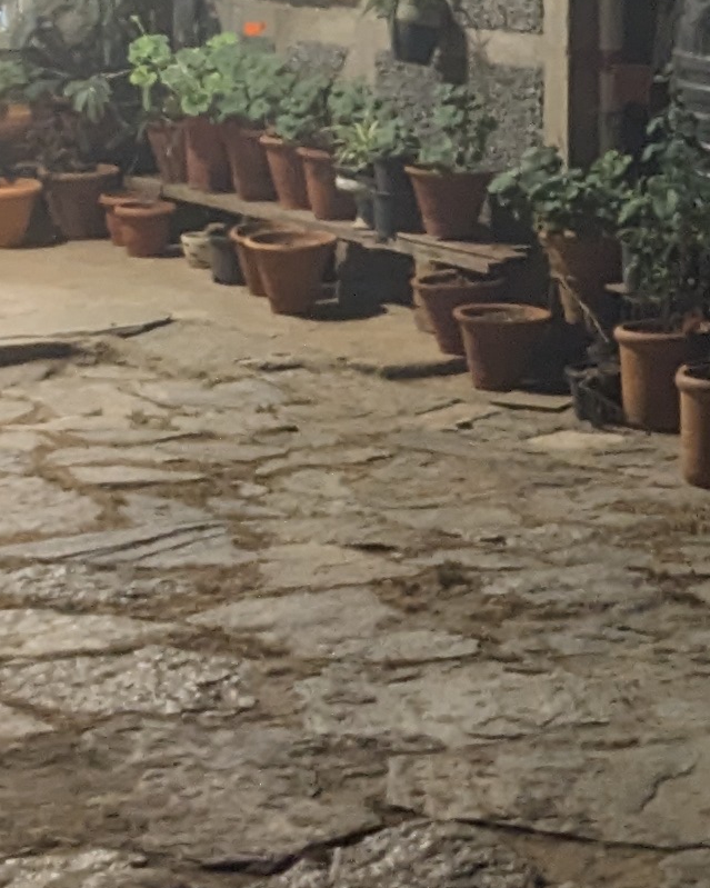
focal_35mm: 133
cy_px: -93
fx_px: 3494
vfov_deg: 14.2
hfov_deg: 11.4
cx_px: 871
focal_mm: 4.38
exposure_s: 1/3.33
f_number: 1.73
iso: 172
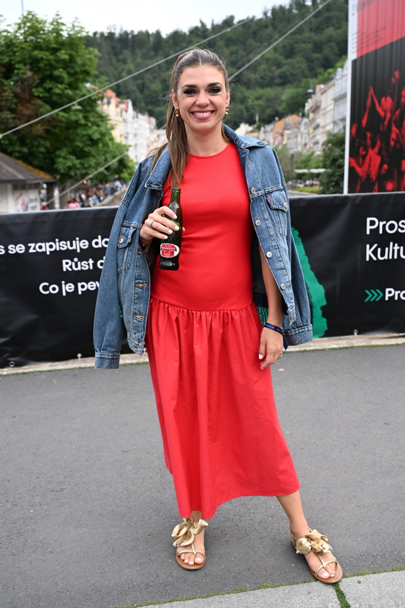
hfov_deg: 34.2
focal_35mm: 39
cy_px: 304
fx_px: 658
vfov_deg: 49.6
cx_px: 202
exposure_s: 1/320
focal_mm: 39
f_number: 4.5
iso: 1600
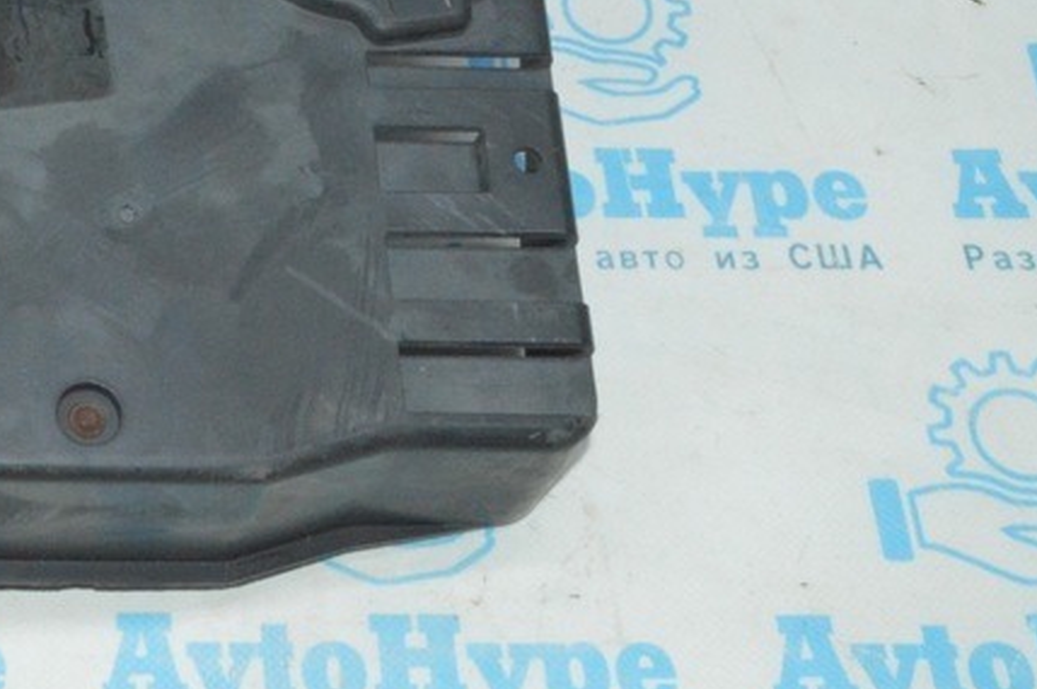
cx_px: -70
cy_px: -76
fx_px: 2474
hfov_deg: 22.5
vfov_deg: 15.4
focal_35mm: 86
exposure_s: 1/40
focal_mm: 24
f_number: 25
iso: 4500
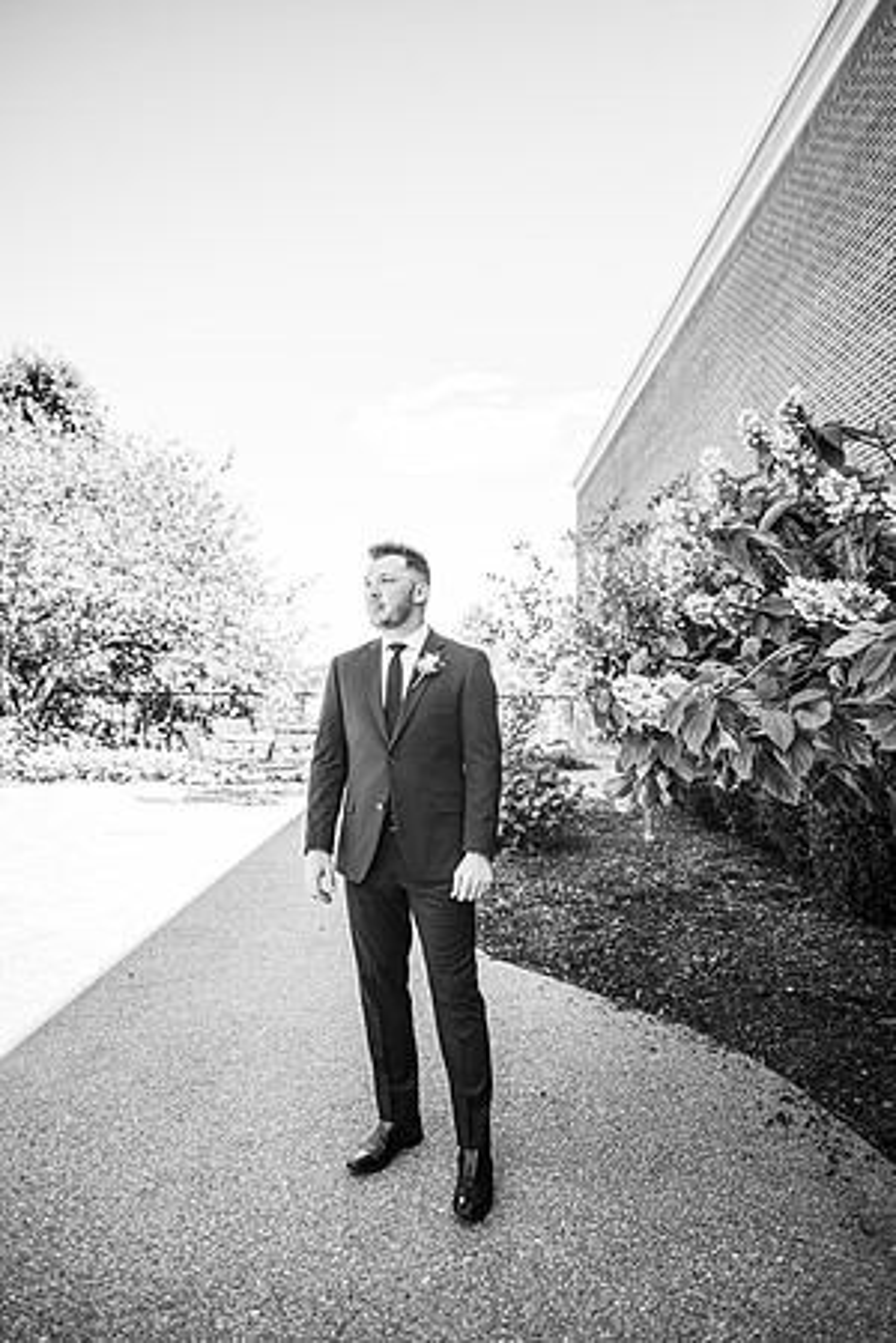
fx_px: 896
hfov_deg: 53.1
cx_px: 448
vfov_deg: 73.7
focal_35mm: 24
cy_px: 672
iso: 125
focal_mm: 24
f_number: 2.2
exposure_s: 1/500
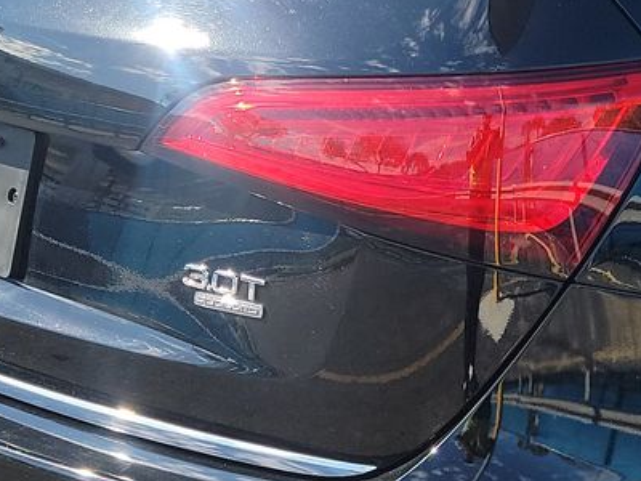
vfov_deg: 15.3
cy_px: 122
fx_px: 1778
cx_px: 646
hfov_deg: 19.8
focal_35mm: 96
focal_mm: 6.7
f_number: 1.8
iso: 50
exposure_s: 1/362
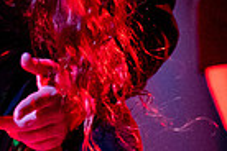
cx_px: -40
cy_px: -36
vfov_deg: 3.5
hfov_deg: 5.2
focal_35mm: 393
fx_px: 2478
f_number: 2.8
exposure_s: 1/200
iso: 2500
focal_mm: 75
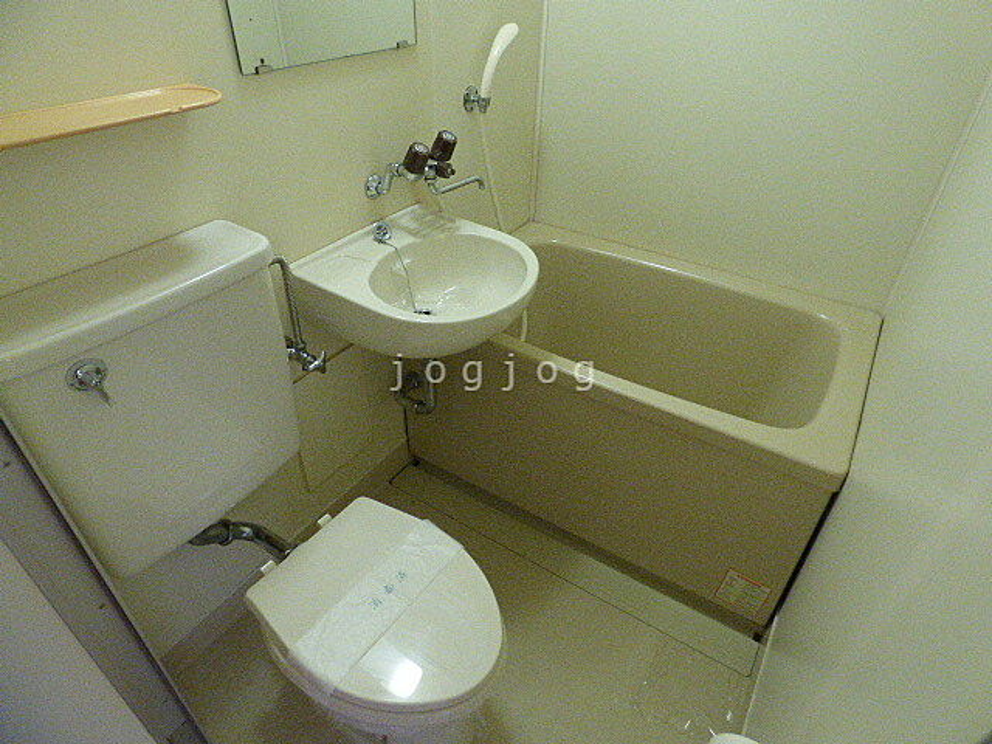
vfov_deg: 66.0
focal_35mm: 20
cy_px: 372
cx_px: 496
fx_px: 573
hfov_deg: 81.7
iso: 800
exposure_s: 1/25
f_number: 2.8
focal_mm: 3.58
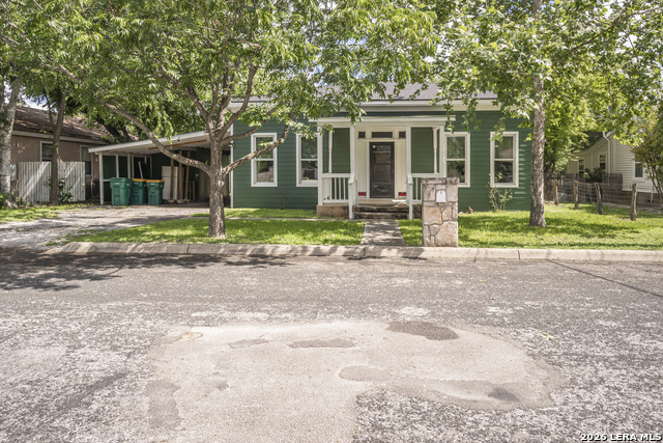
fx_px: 450
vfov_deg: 52.3
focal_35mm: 24
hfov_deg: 72.7
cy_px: 222
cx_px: 332
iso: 250
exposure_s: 1/400
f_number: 8
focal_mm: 16.3
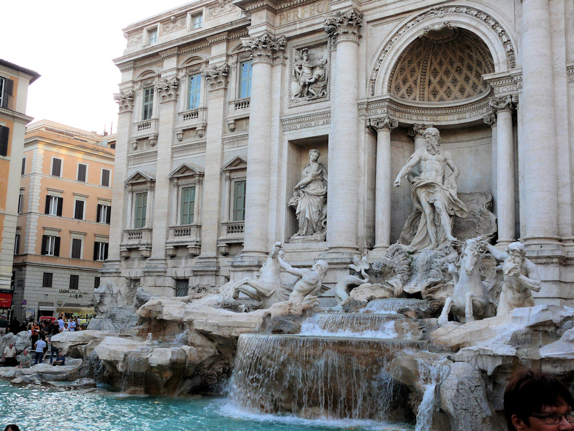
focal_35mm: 41
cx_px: 287
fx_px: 680
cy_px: 216
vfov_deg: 35.1
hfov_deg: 45.8
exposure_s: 1/100
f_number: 3.2
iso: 100
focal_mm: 8.6
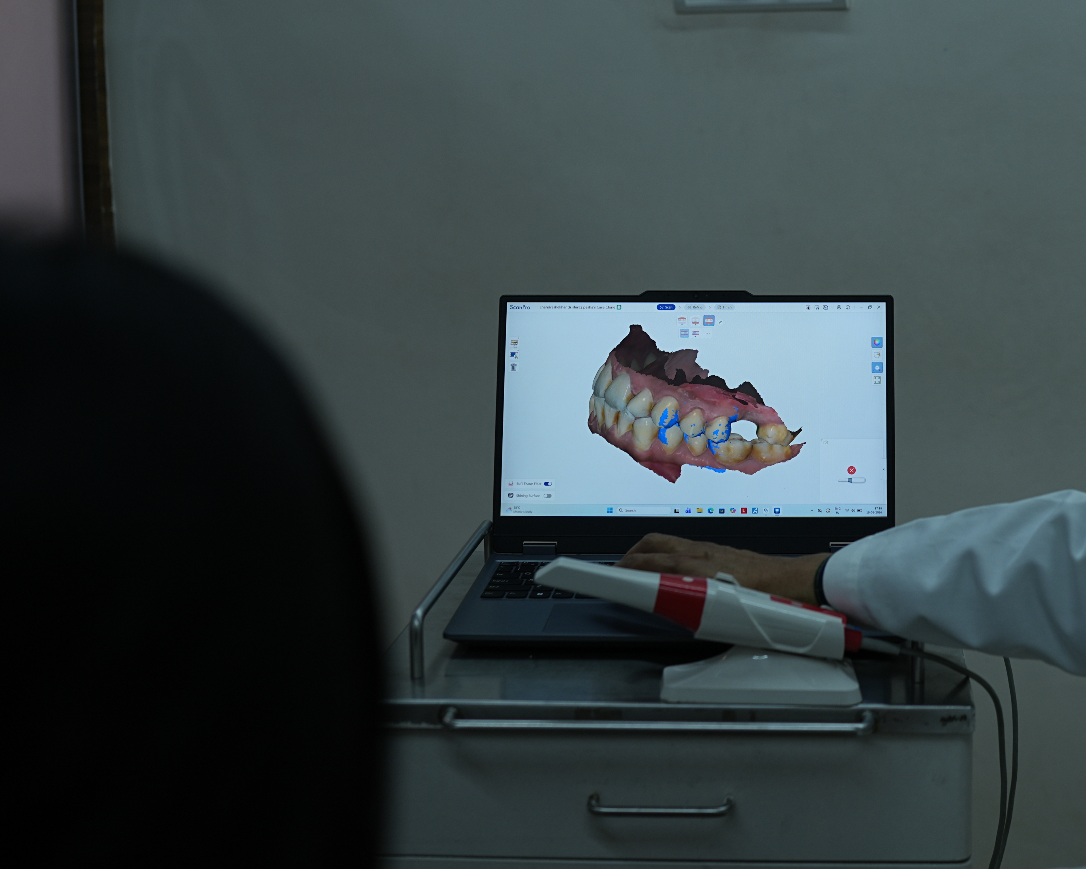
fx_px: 1928
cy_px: 272
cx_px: 841
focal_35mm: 60
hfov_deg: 30.8
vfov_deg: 25.2
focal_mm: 35
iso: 100
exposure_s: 1/125
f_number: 2.5
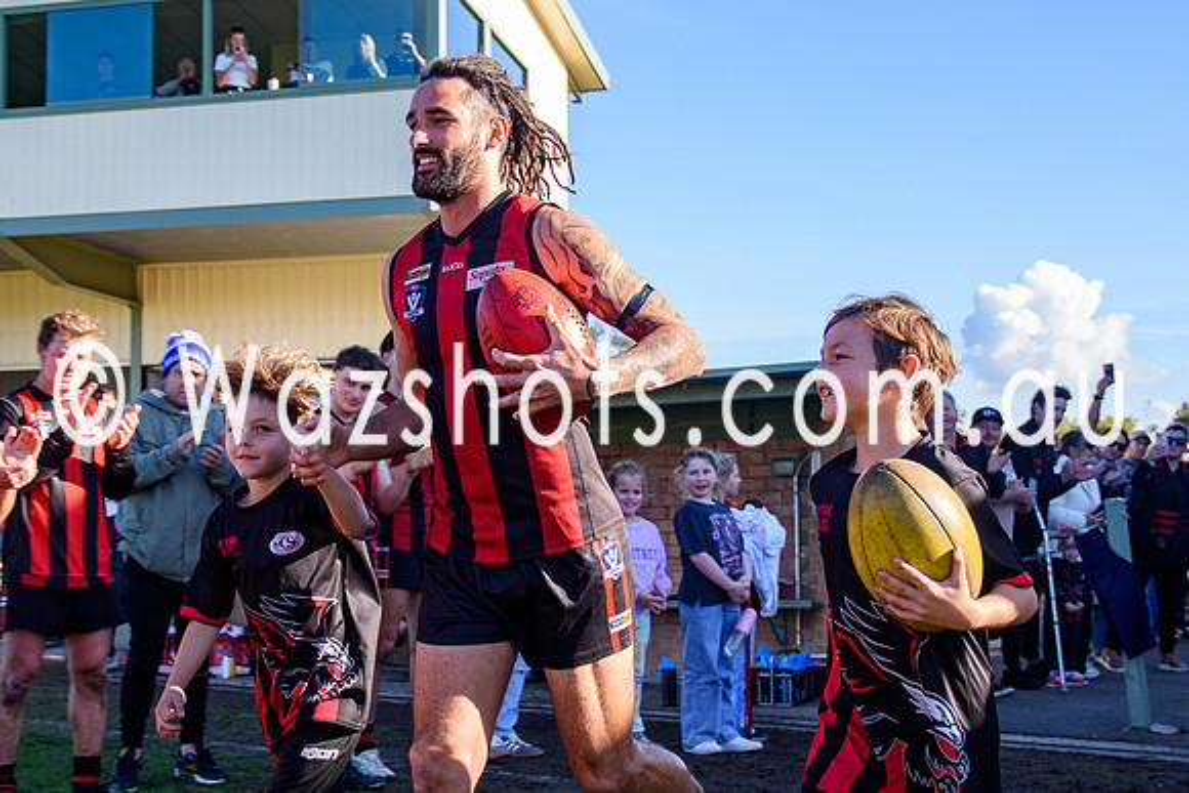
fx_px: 1736
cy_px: 443
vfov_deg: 25.7
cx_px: 468
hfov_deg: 37.6
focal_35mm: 53
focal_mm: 22
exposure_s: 1/400
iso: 100
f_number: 3.2
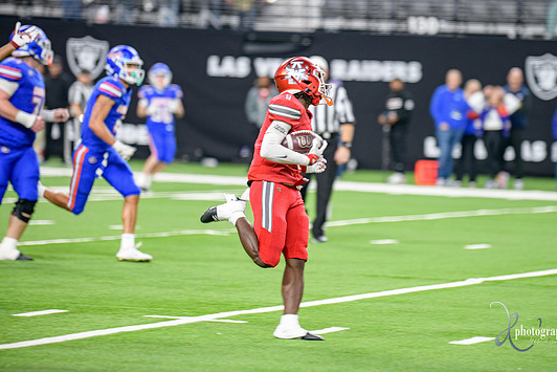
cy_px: 176
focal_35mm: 240
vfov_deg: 5.7
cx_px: 298
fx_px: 3714
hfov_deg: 8.6
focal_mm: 220
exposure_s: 1/400
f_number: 2.8
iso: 1000
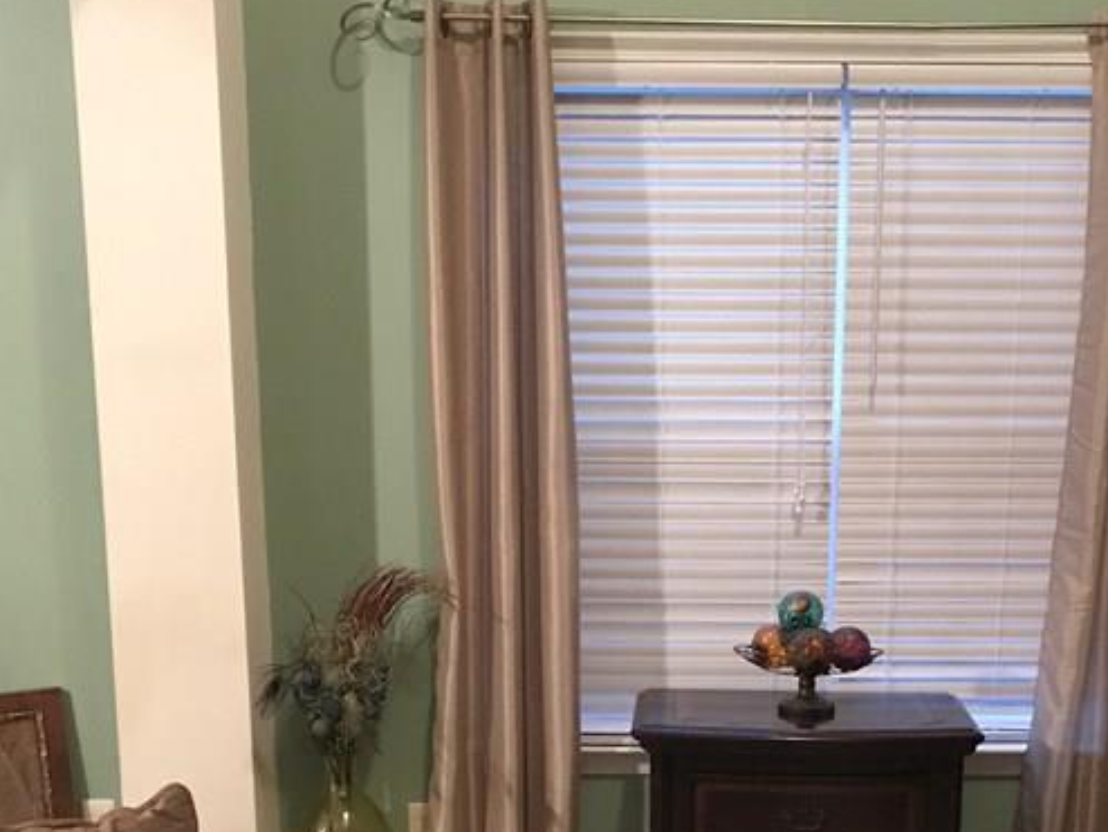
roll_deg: +0.2
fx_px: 1857
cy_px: 792
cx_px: 698
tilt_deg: -13.9
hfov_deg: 33.0
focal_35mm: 58
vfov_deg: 24.3
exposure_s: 1/4
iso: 100
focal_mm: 3.99
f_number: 1.8
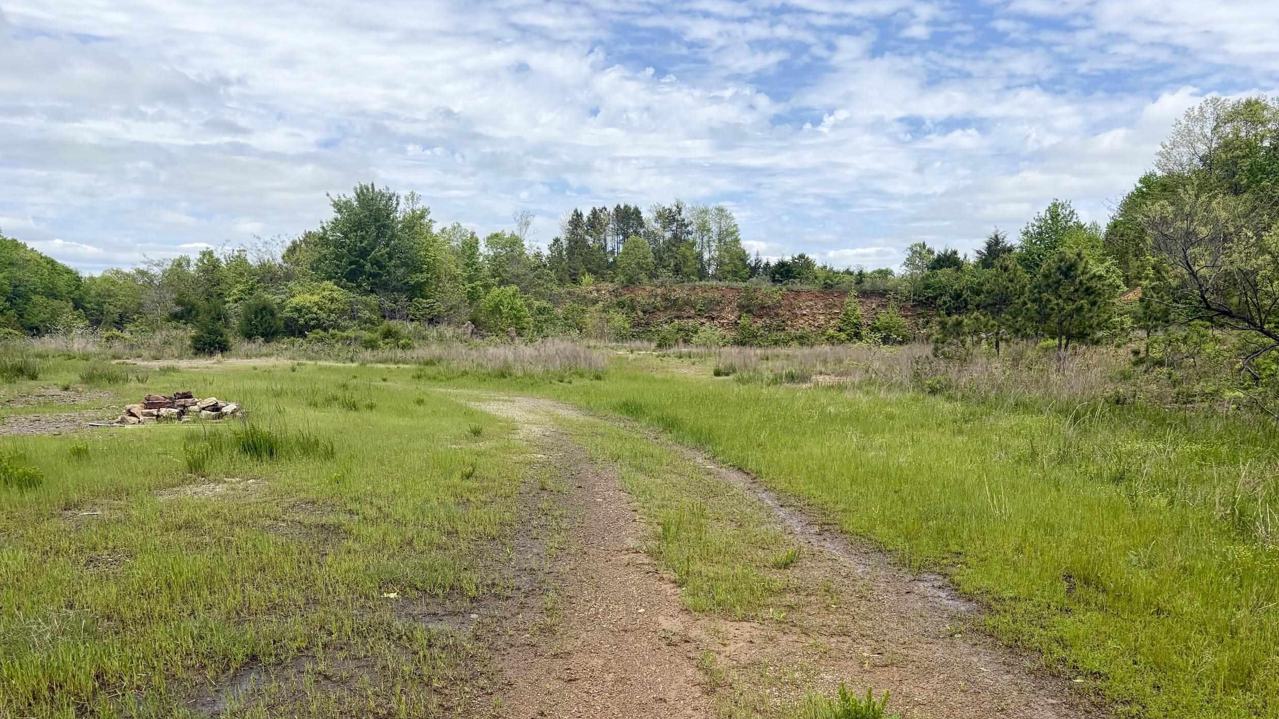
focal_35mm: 29
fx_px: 984
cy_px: 463
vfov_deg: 39.8
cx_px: 633
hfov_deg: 66.1
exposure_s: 1/3831
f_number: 1.6
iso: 50
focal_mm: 5.96
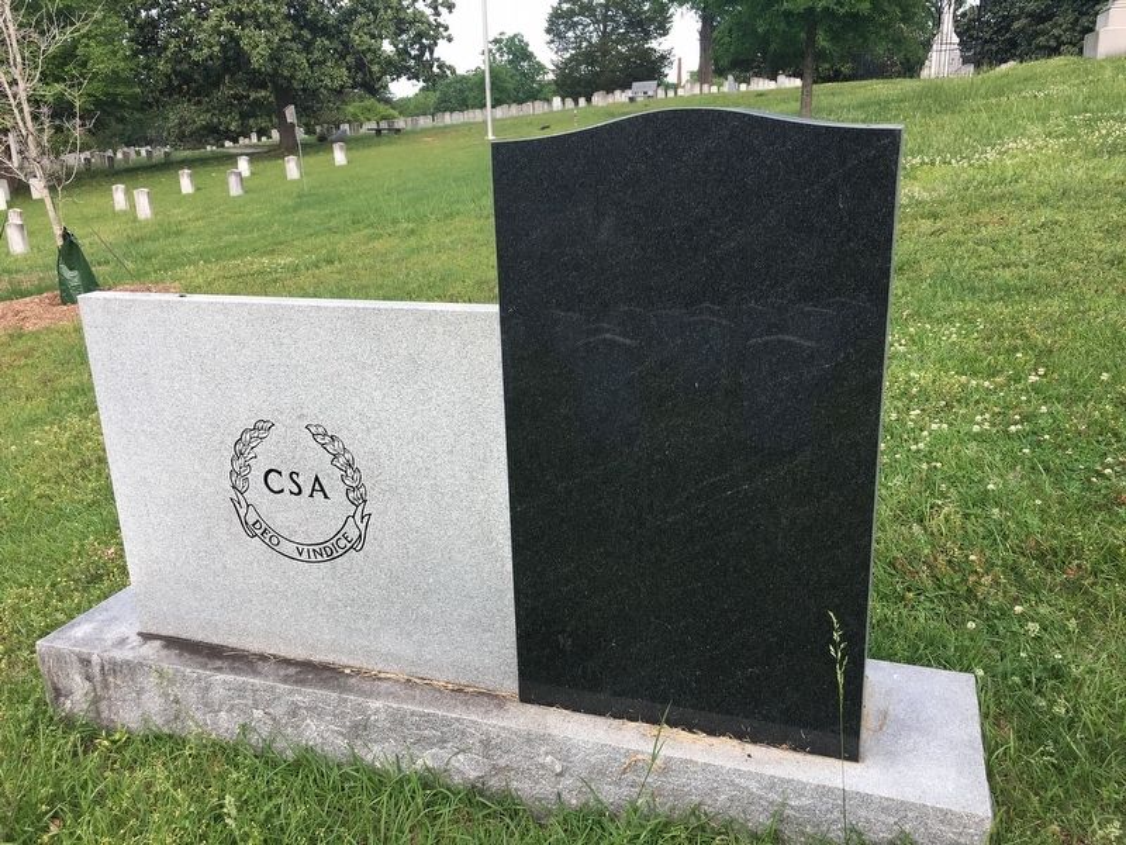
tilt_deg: -16.0
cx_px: 563
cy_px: 422
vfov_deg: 48.2
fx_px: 943
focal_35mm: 29
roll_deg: +1.1
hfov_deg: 61.7
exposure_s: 1/214
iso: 25
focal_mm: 4.15
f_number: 2.2
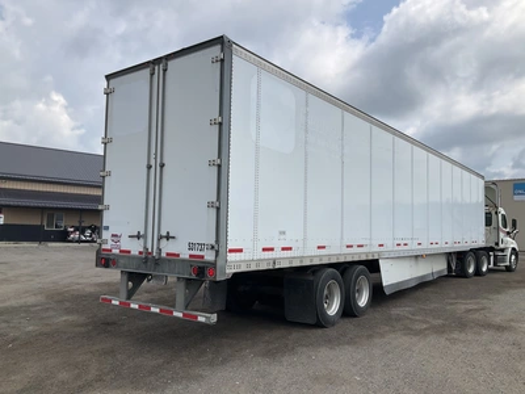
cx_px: 262
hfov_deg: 61.7
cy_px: 197
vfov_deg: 48.2
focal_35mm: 29
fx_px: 440
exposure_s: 1/2538
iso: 25
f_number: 1.8
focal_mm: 3
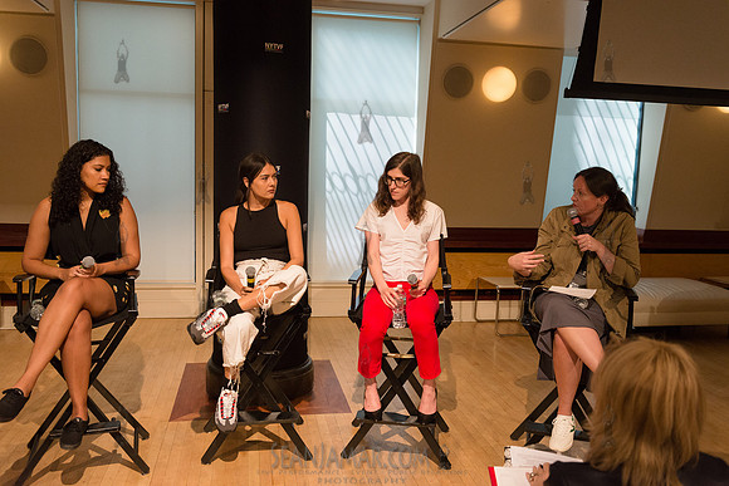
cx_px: 364
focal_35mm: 32
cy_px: 243
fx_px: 648
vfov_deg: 41.1
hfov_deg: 58.7
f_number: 4
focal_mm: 32
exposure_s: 1/500
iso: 2500
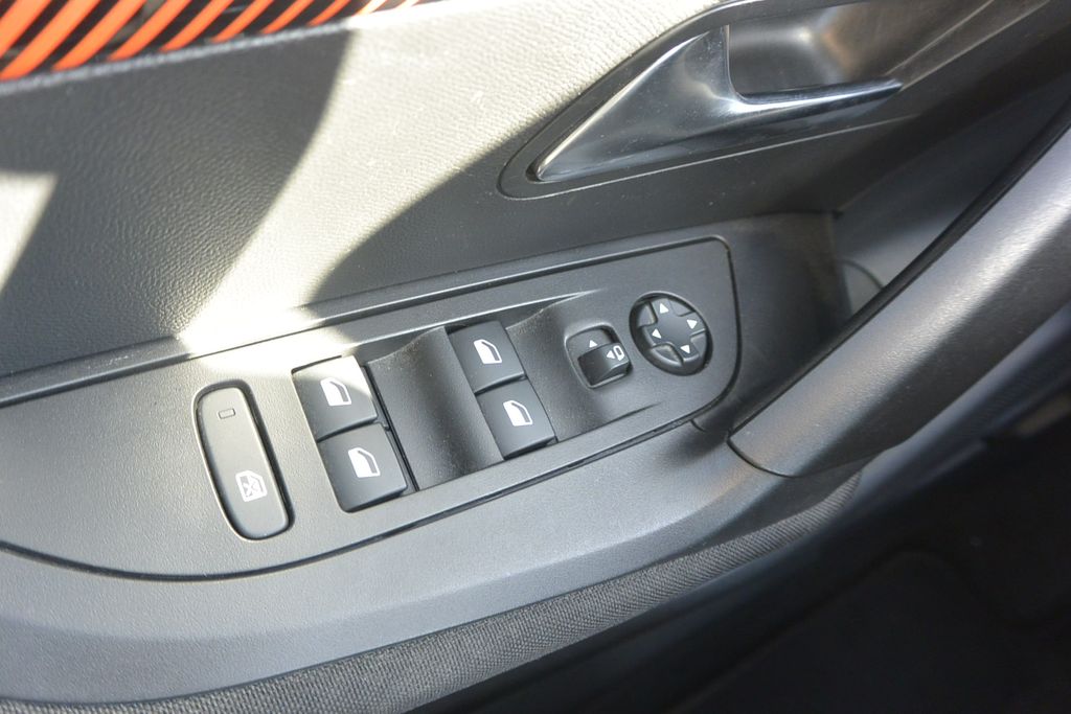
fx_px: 803
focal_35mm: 27
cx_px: 536
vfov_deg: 47.9
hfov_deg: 67.4
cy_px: 357
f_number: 3.5
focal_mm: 10
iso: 400
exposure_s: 1/60
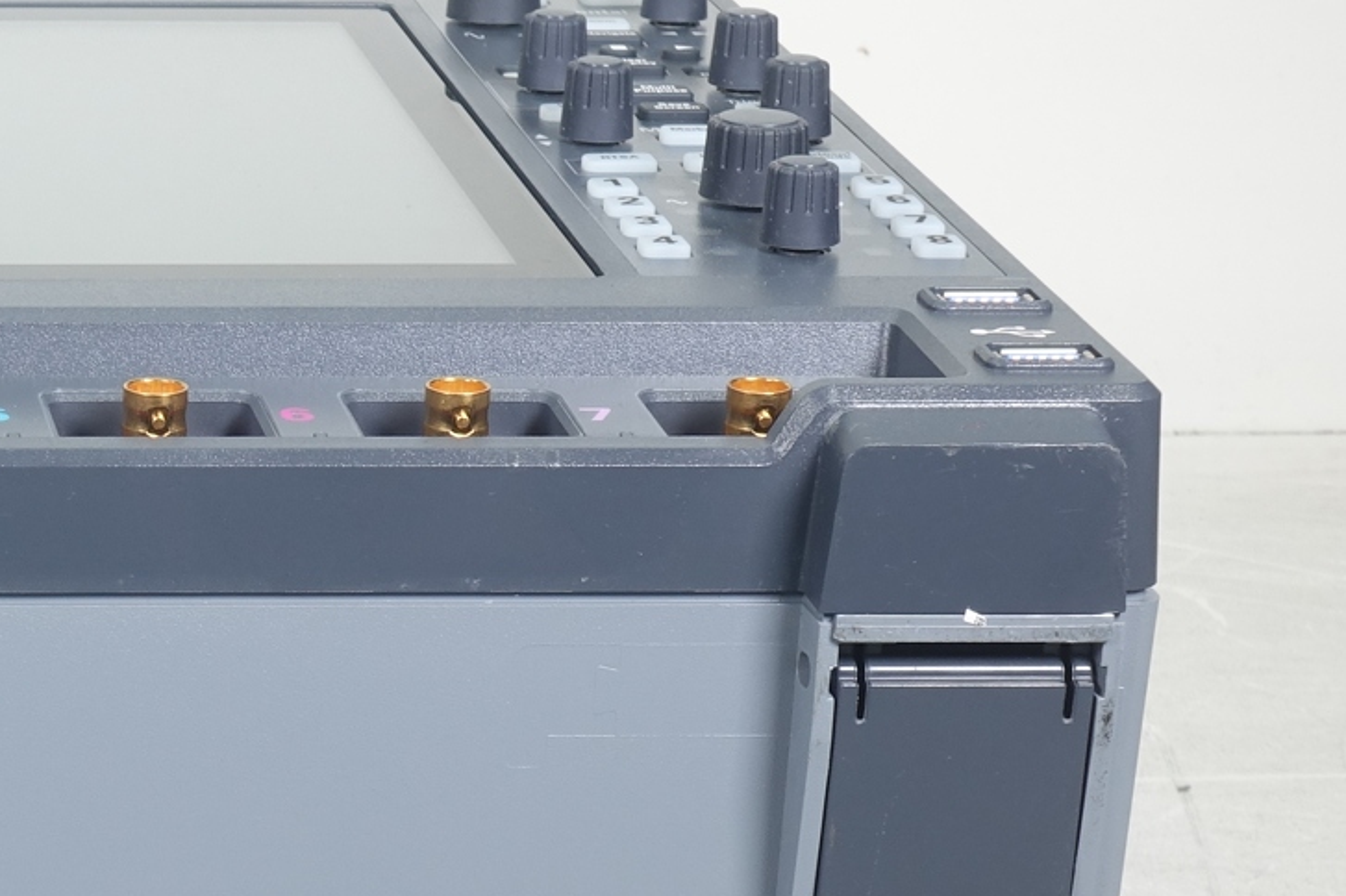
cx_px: -415
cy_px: 849
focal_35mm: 155
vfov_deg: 8.8
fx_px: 5792
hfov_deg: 12.8
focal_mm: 20.25
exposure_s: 1/30
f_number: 8
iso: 125
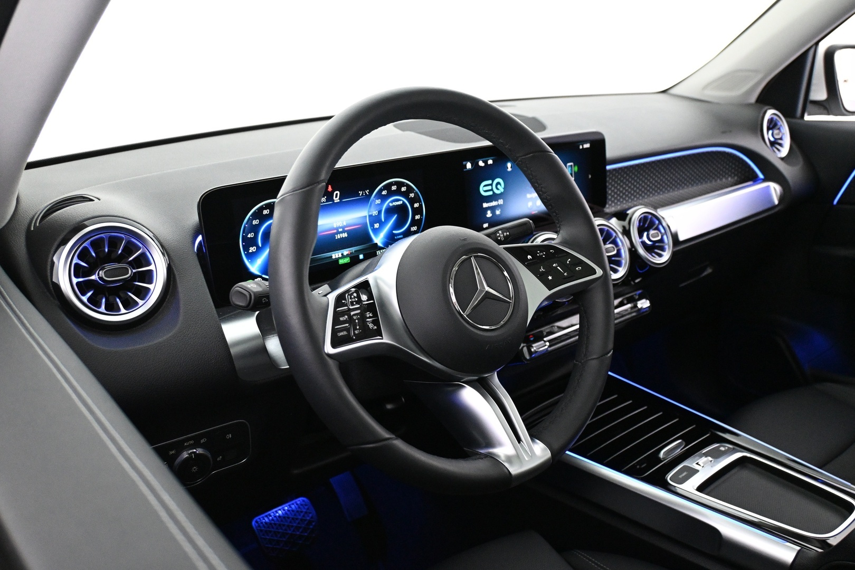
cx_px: 428
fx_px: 748
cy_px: 285
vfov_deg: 41.7
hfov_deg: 59.5
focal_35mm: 32
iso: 4000
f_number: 4
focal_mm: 21
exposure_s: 1/50
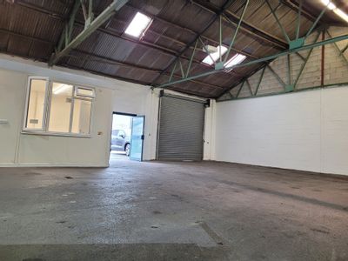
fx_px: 261
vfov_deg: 53.1
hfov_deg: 67.3
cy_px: 130
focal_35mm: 26
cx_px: 174
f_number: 1.8
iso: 160
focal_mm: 5.4
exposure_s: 1/100
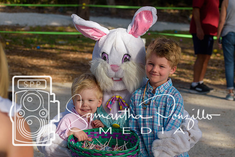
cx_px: 118
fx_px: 705
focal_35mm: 108
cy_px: 78
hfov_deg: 18.9
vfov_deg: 12.7
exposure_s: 1/500
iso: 200
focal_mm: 72
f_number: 5.6
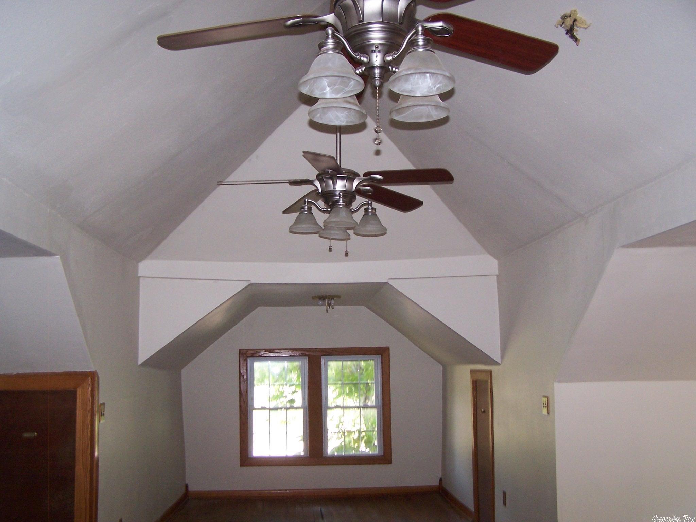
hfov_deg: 49.0
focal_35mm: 38
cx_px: 348
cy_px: 261
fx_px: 764
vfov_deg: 37.7
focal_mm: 6.3
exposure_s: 1/60
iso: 140
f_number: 2.8
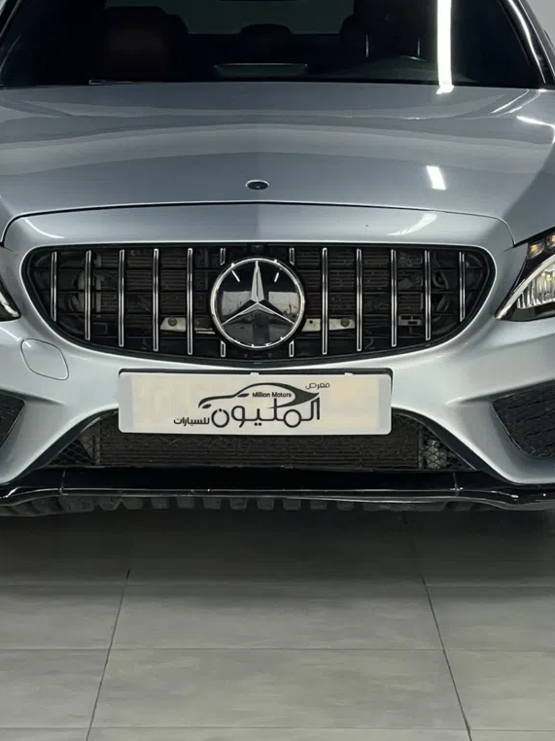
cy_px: 161
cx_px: 255
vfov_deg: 14.2
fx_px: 2952
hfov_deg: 10.7
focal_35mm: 138
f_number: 2.8
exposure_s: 1/60
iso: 250
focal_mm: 9
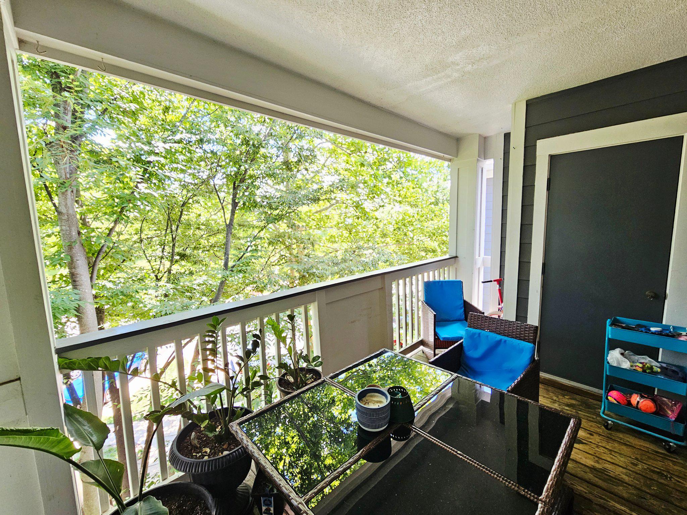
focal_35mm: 13
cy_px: 258
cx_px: 344
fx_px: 258
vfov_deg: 89.9
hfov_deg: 106.2
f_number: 2.2
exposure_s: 1/60.2
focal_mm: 2.2
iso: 125
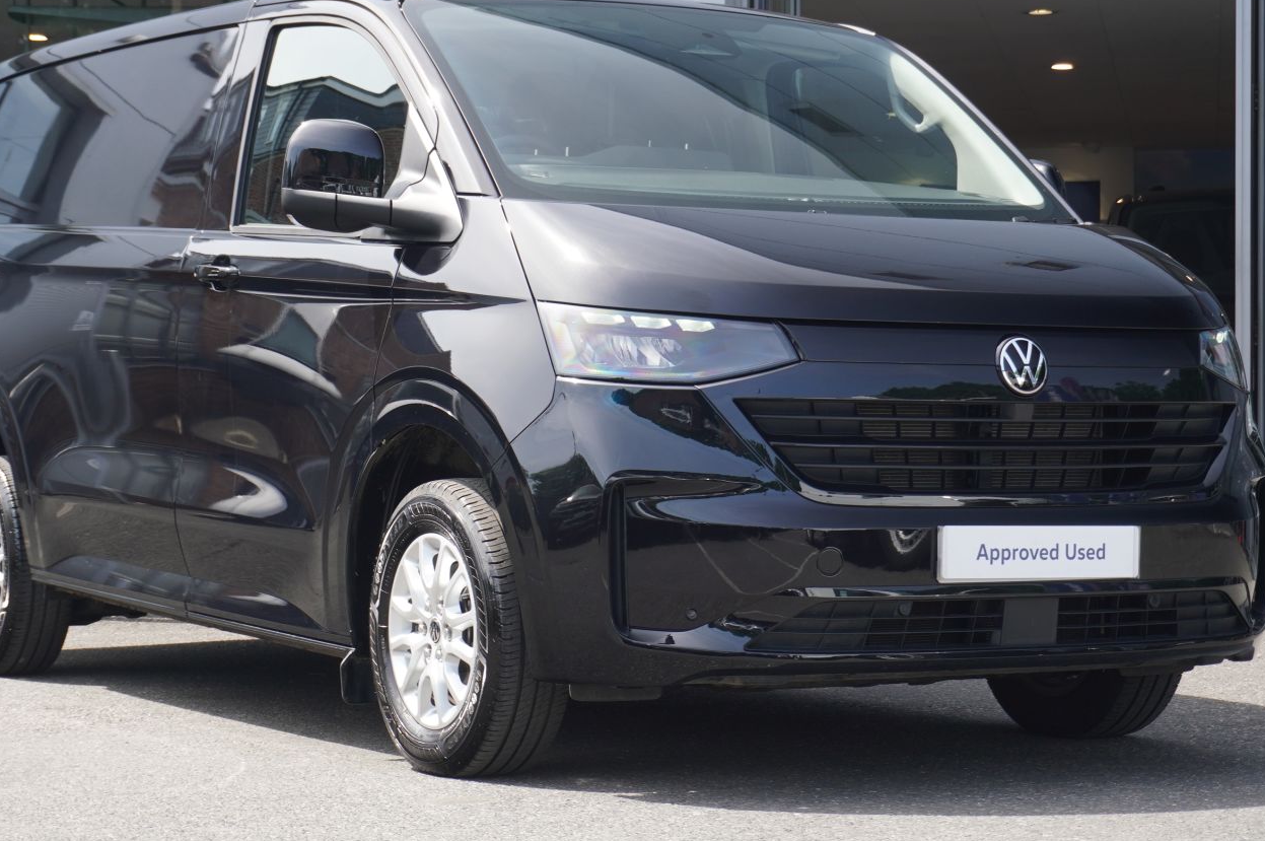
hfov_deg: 23.5
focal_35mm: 87
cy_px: 346
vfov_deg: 15.7
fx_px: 3042
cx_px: 596
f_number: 5.6
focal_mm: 45
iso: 200
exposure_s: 1/160
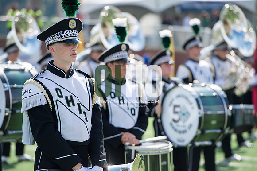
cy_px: 86
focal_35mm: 200
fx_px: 1427
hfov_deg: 10.3
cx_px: 128
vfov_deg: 6.9
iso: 200
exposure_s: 1/1000
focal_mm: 200
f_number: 4.5
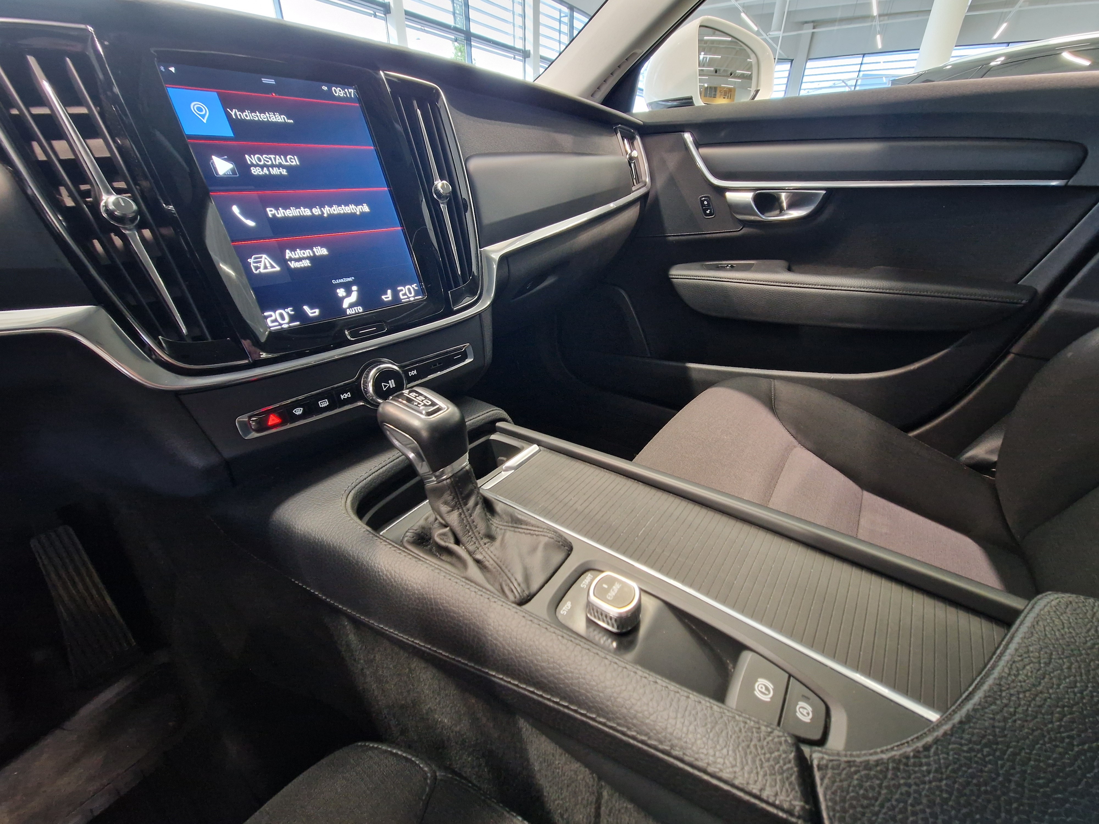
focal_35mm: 13
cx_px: 550
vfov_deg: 89.9
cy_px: 412
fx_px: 413
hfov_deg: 106.2
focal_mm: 2.2
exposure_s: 1/33
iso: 640
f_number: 2.2
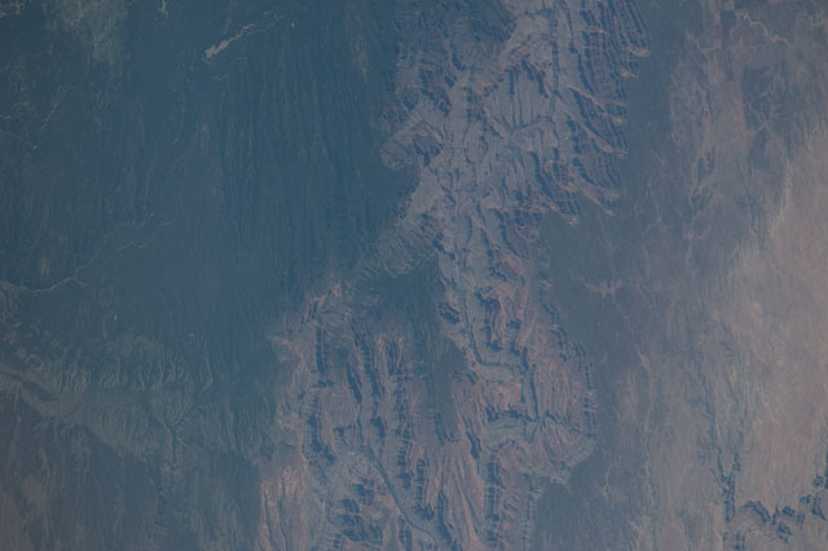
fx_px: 18390
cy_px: 276
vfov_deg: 1.7
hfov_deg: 2.6
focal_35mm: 800
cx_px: 414
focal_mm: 800
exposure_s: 1/800
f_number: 10
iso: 200
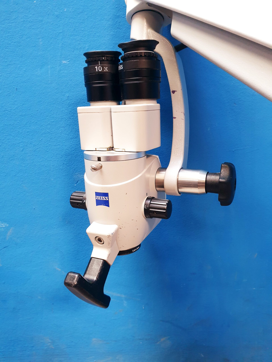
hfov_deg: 53.1
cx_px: 136
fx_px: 272
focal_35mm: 26
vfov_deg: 67.3
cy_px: 181
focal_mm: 4.3
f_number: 2.4
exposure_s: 1/25
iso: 320
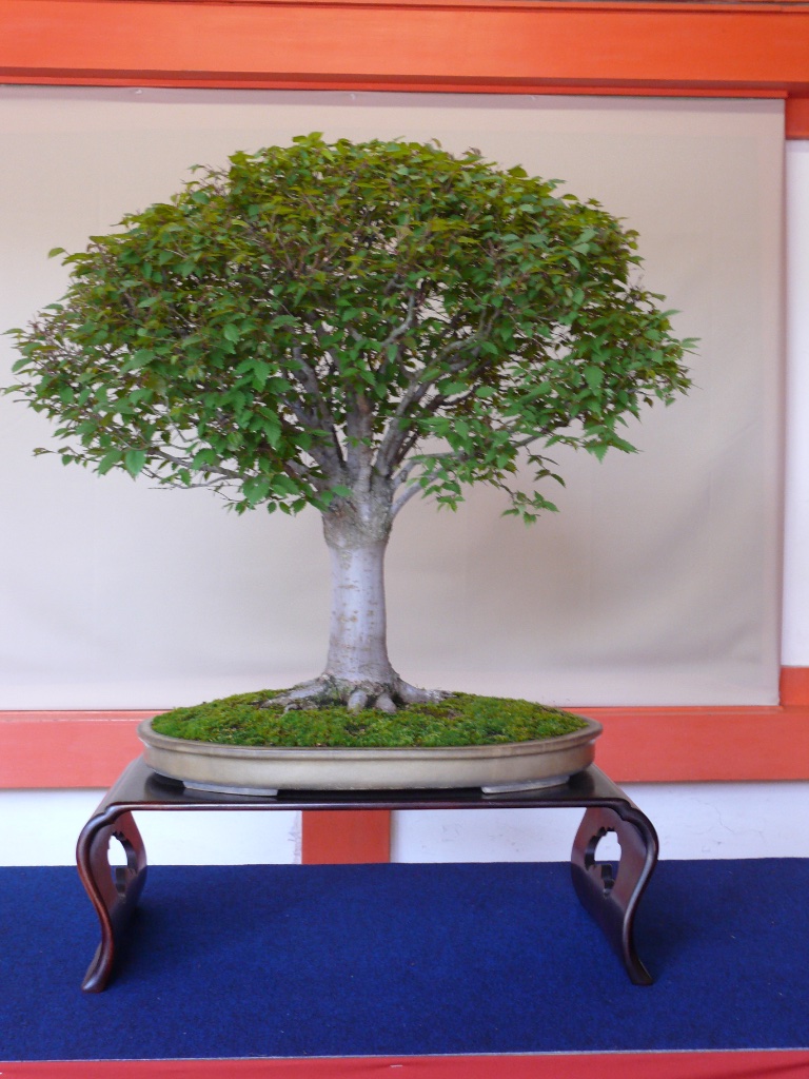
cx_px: 404
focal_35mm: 51
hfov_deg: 28.6
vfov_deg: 37.5
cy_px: 540
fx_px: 1589
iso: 200
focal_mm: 10.7
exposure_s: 1/20
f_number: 3.2
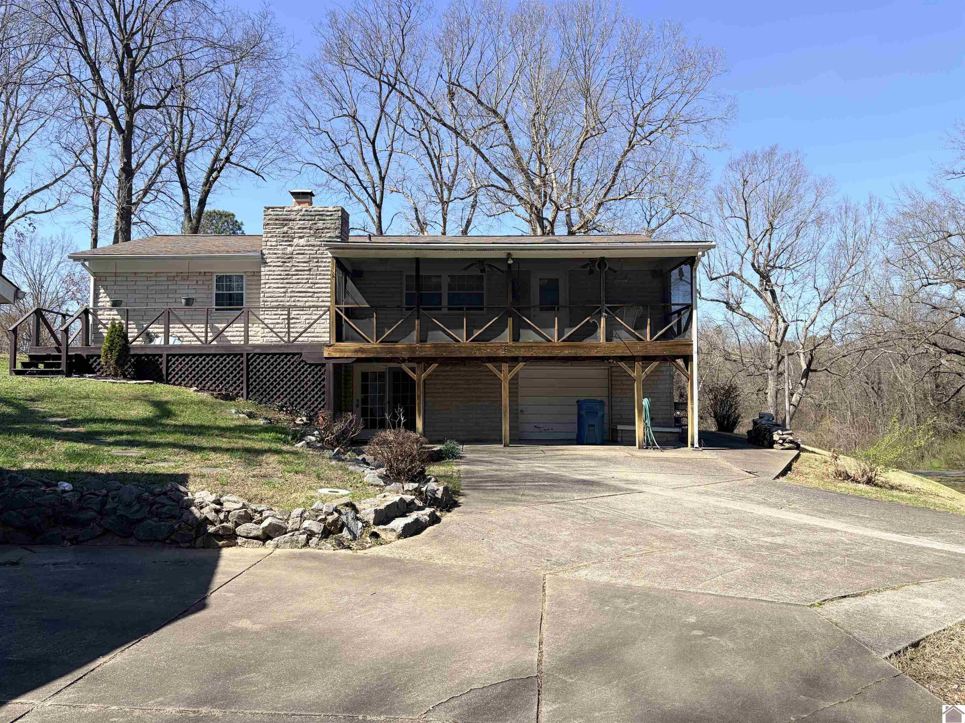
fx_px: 725
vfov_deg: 53.1
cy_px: 362
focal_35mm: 26
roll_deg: +0.7
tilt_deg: +3.6
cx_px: 482
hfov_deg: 67.3
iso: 50
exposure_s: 1/2075
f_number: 1.6
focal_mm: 5.96
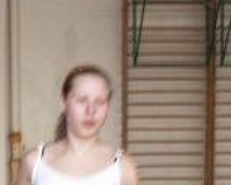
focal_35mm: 164
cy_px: 210
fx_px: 1121
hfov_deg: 11.6
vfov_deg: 9.3
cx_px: -20
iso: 160
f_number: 3.5
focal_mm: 7.7
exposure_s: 1/50
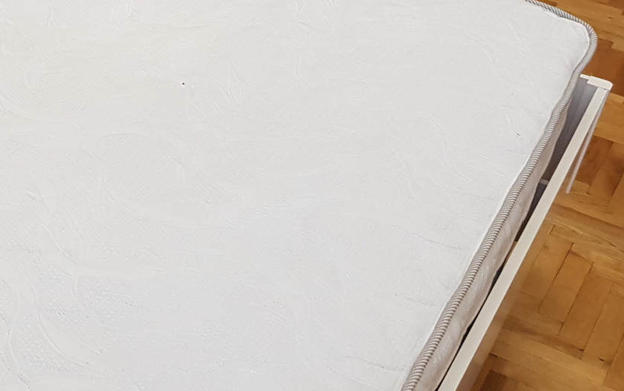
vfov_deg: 19.3
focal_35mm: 67
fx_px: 1140
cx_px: -124
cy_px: 100
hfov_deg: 27.1
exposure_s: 1/33
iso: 160
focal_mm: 4.2
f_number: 1.7
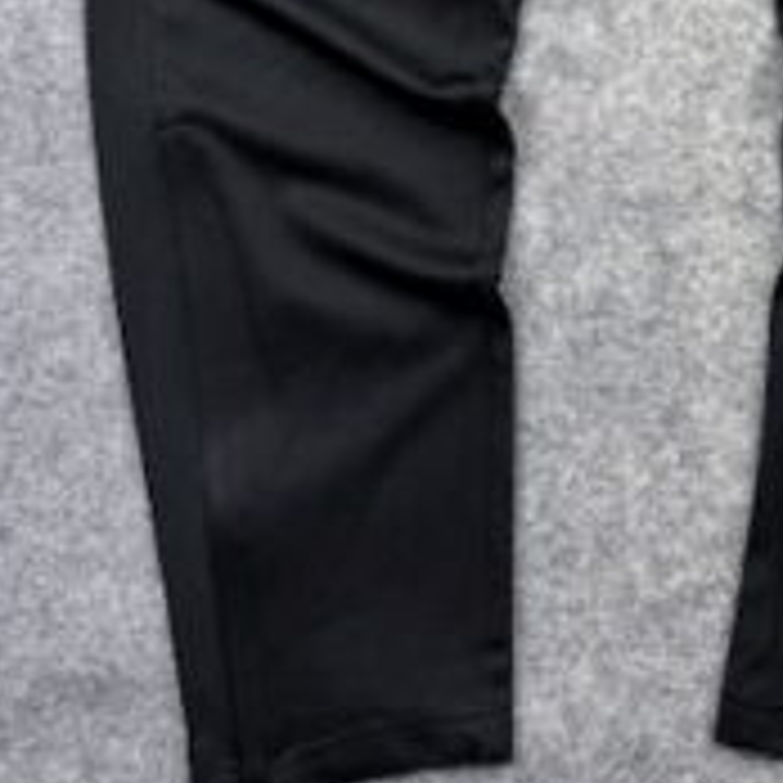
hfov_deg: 25.6
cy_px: -182
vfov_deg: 23.9
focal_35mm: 65
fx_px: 1663
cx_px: 706
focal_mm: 6.76
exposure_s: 1/121
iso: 64
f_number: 1.78
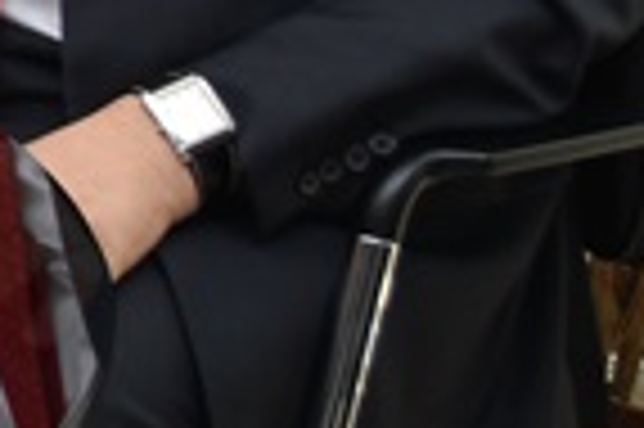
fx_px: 4610
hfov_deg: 7.1
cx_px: -1302
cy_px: -309
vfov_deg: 5.2
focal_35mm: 258
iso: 100
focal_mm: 24
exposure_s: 1/60
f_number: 4
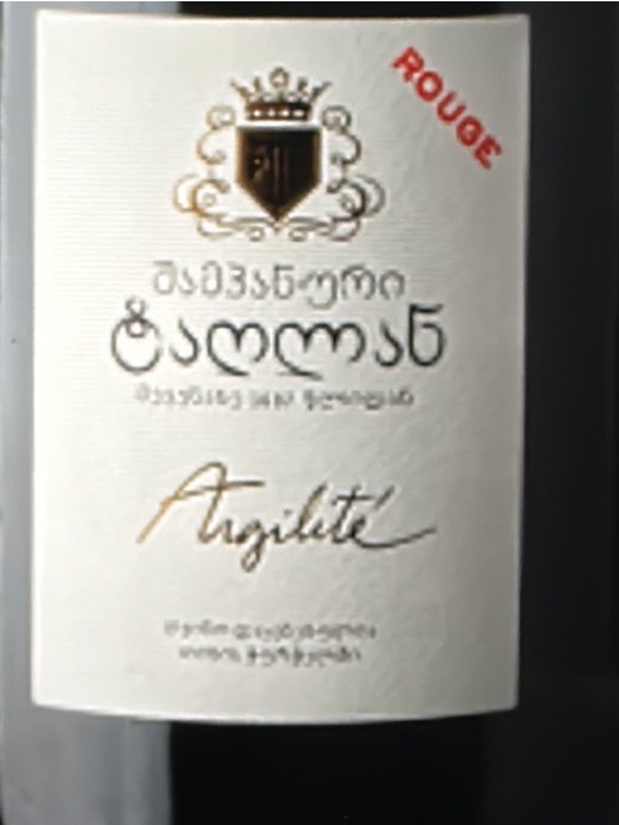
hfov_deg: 45.4
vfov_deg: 58.4
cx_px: 310
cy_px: 412
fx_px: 739
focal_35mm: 31
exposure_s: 1/50
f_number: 2.2
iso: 100
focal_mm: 2.22
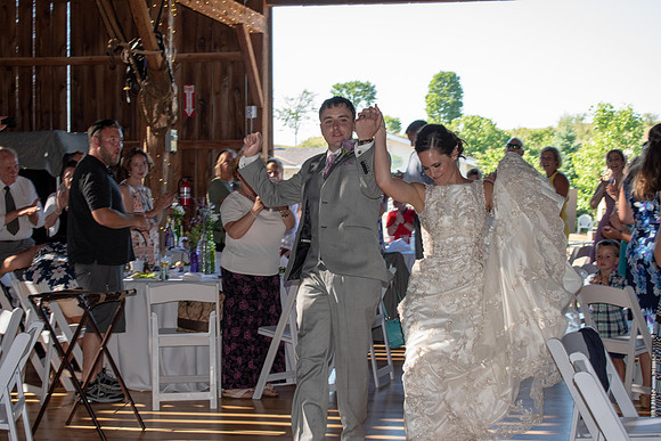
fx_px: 1157
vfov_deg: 21.6
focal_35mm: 63
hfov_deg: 31.9
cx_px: 330
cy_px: 220
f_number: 5.6
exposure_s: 1/125
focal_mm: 42
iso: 200
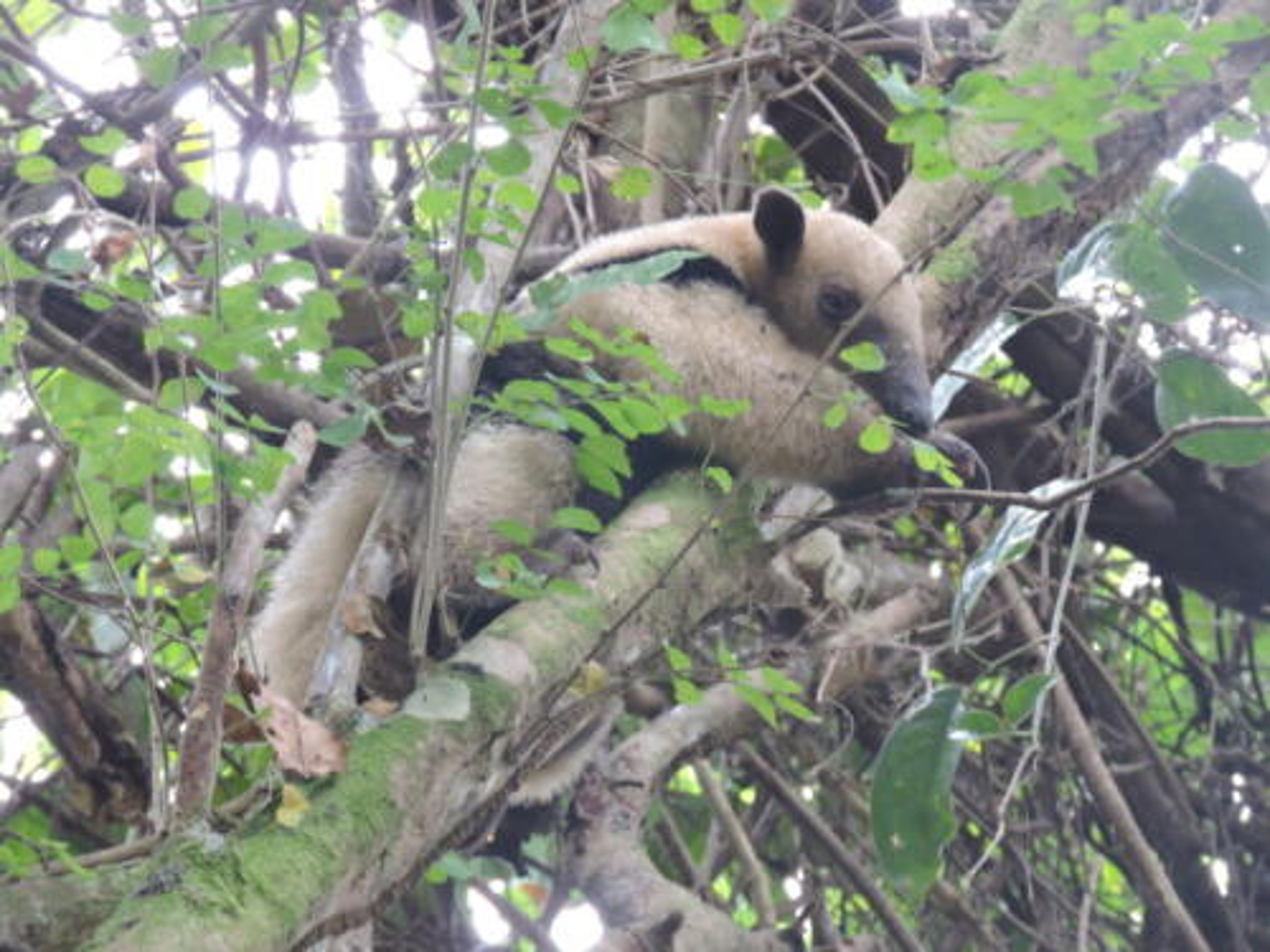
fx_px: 12841
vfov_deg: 4.2
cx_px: 635
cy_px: 476
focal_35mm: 350
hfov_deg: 5.7
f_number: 4.8
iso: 720
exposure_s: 1/50
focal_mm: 62.4
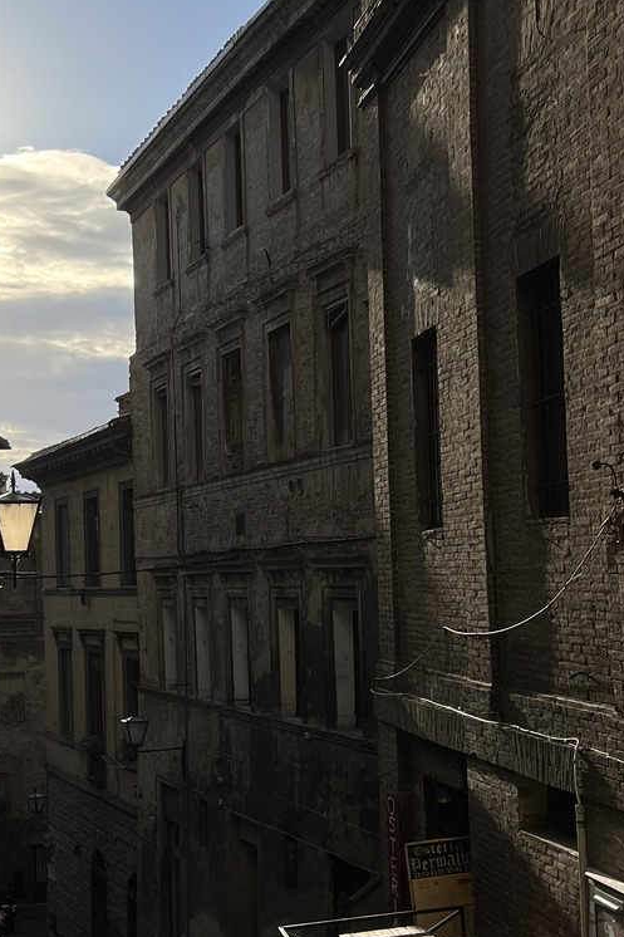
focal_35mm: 58
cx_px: 318
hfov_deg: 23.4
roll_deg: +1.7
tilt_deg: +0.6
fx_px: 1509
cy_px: 550
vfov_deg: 34.4
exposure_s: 1/6211
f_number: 1.5
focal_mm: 5.7
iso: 50
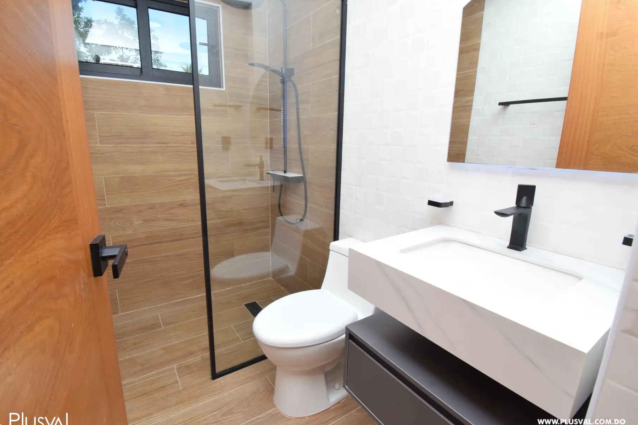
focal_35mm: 16
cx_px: 299
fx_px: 284
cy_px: 210
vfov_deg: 73.7
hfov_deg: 96.6
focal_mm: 10
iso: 800
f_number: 11
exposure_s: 1/125
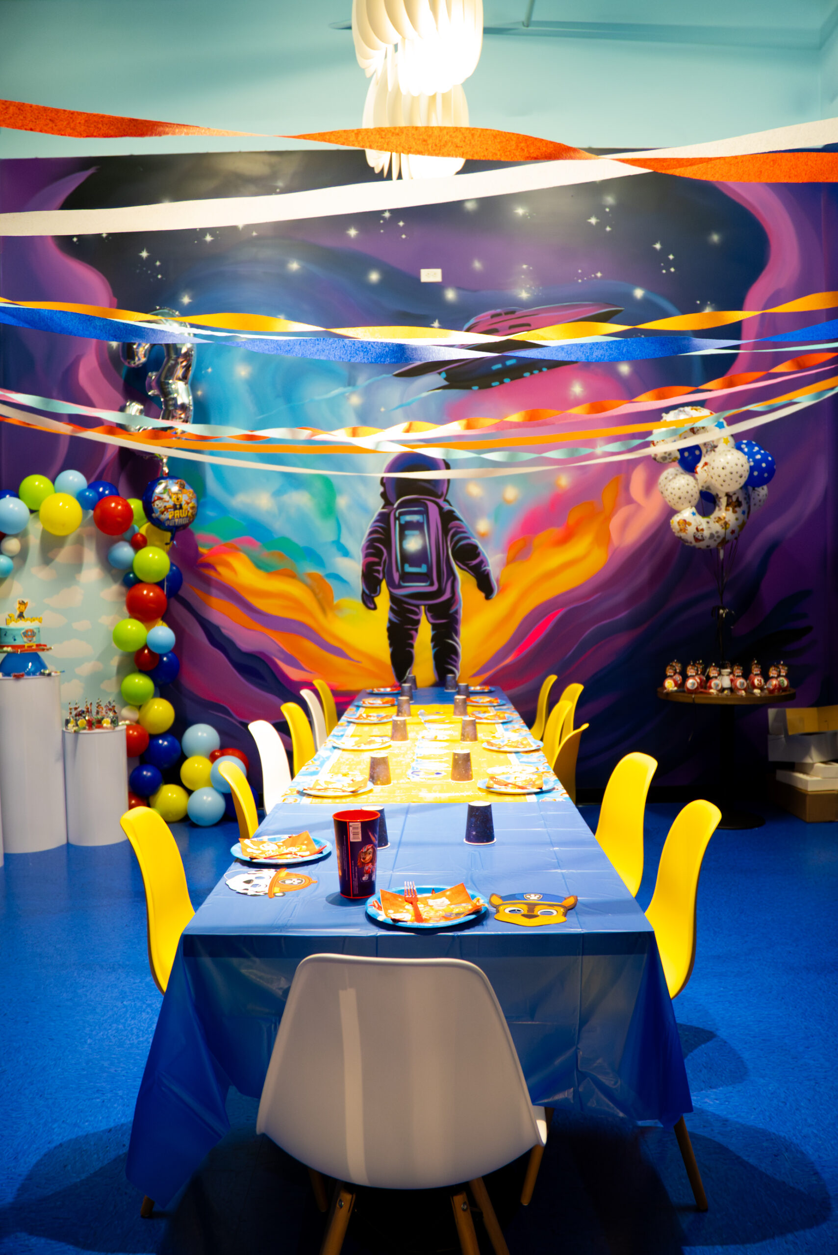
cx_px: 419
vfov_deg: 71.5
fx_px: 872
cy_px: 628
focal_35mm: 25
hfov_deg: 51.3
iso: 6400
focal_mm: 17
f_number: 2.8
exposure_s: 1/250
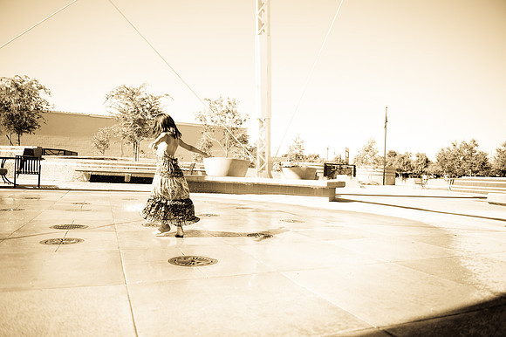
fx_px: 365
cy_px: 168
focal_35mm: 26
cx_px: 253
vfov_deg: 49.5
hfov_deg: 69.4
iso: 200
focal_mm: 26
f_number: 2.8
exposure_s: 1/1250
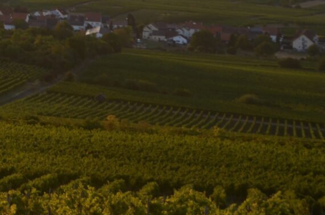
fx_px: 1451
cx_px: -199
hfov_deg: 12.0
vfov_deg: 8.3
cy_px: -129
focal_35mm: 161
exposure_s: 1/200
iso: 100
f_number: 5.6
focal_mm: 30
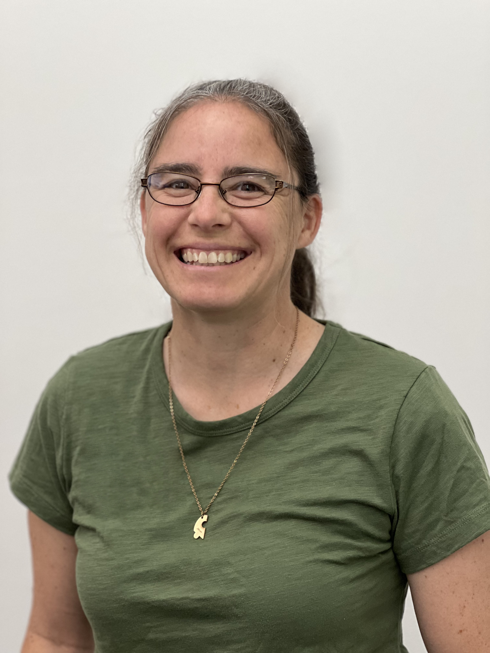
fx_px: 1453
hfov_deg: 19.1
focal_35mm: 77
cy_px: 326
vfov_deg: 25.3
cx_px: 245
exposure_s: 1/40
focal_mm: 9
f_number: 2.8
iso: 320
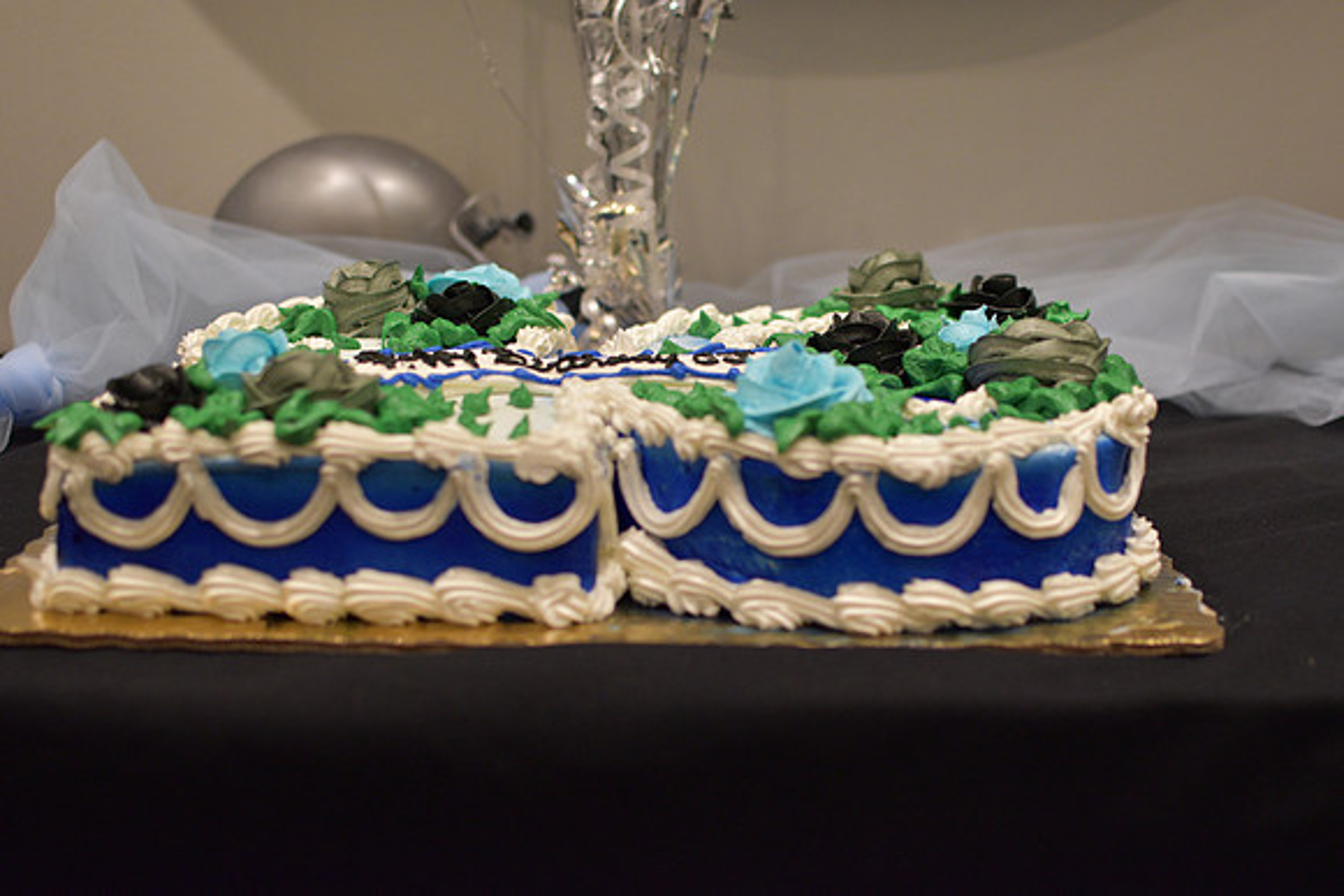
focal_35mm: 52
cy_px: 448
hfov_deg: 37.8
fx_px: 1960
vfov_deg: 25.8
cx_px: 672
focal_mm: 35
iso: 800
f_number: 2.2
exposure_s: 1/125
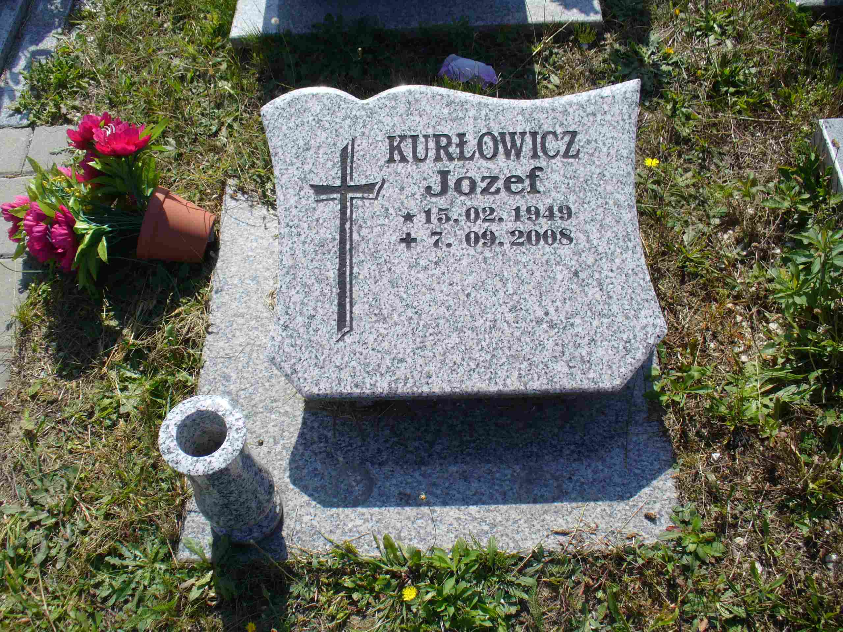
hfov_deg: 50.1
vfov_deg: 38.7
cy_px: 316
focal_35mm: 37
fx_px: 901
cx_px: 422
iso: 80
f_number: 5.6
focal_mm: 6.1
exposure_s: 1/320
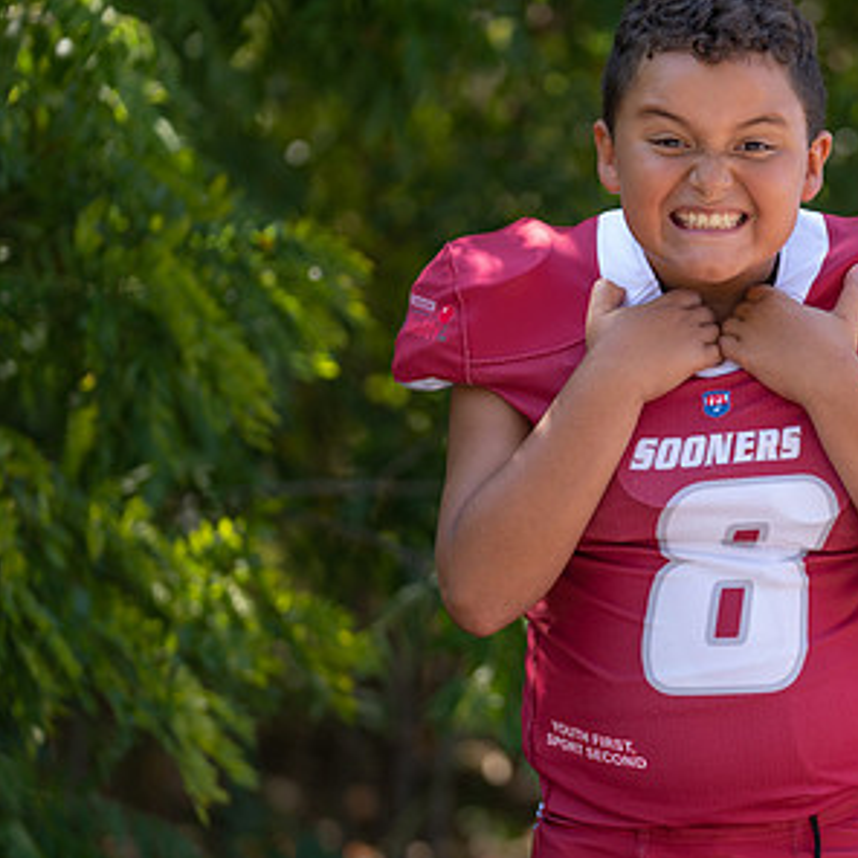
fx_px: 5328
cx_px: 742
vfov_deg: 9.2
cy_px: 419
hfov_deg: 9.2
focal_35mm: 190
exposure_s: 1/320
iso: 80
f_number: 2.8
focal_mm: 114
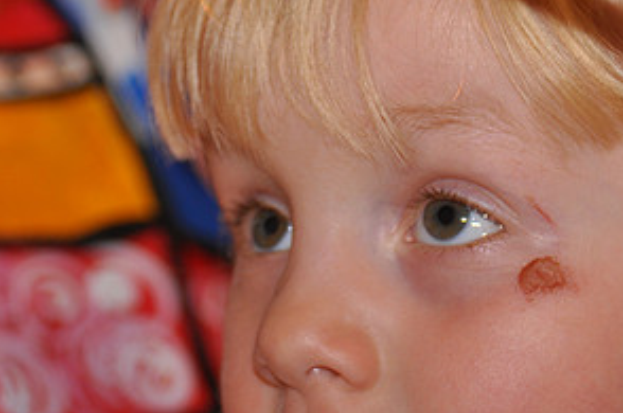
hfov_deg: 8.9
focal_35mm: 231
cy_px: 168
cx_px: 259
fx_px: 3991
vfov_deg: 5.9
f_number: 5.6
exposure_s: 1/60
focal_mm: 78
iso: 320
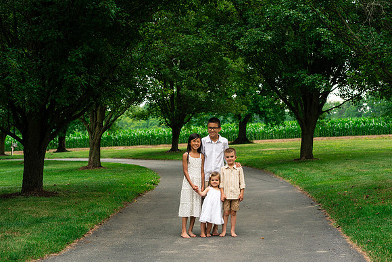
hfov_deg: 22.6
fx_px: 982
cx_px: 196
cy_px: 131
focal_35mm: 90
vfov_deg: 15.2
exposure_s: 1/320
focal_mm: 85
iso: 400
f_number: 5
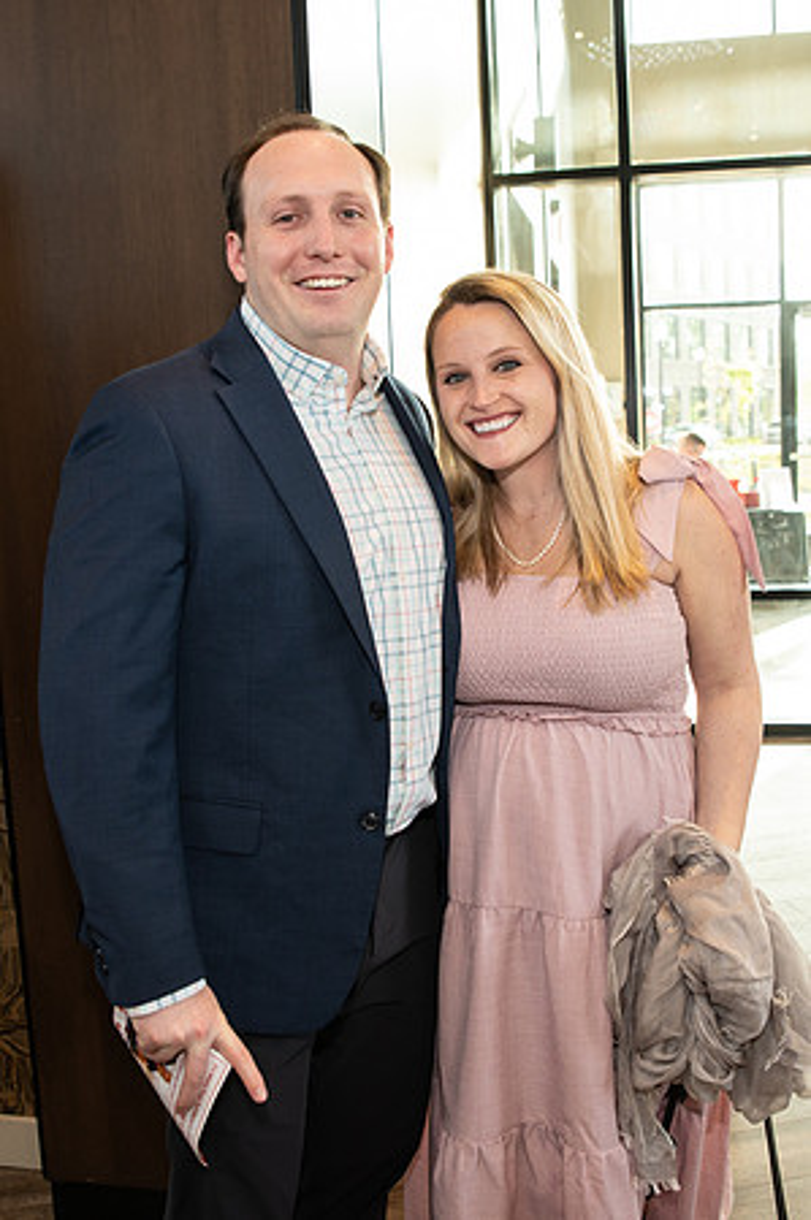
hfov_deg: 35.6
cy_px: 589
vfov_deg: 51.5
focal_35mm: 37
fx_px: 1264
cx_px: 407
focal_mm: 24
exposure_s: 1/200
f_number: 3.5
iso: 800
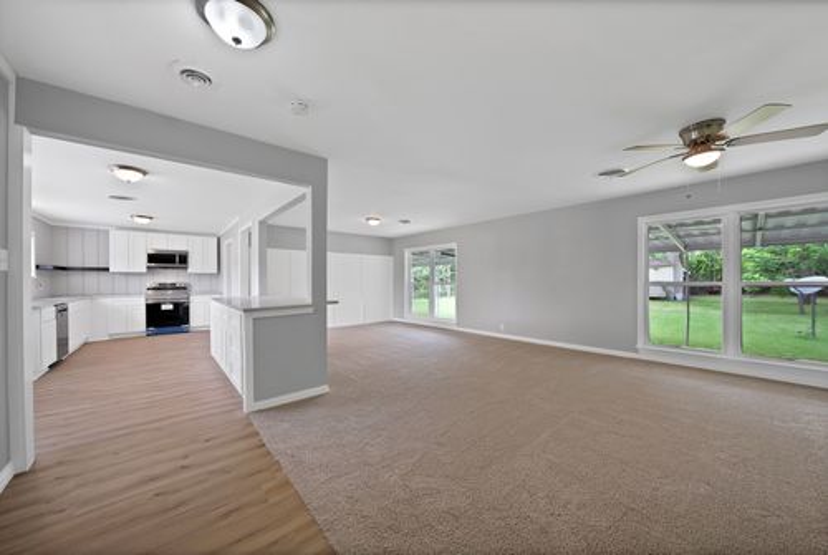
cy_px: 278
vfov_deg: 90.2
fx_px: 276
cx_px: 414
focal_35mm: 12
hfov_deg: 112.5
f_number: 9
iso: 640
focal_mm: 12
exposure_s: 1/5
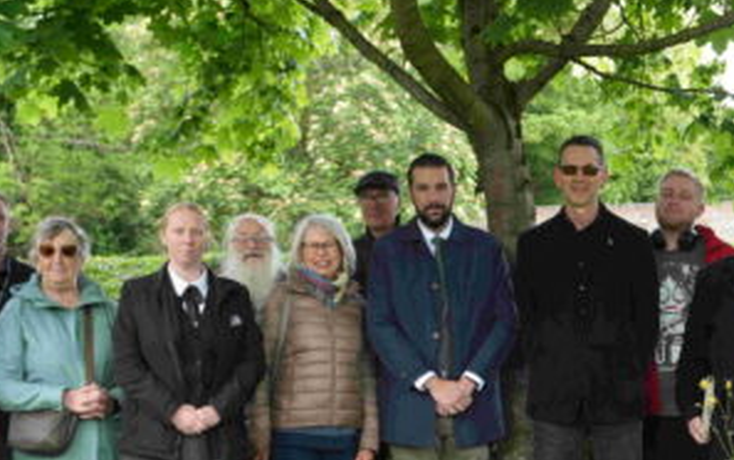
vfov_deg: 18.8
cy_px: 335
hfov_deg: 29.1
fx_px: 1383
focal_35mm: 69
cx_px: 573
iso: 320
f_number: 4
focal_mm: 21
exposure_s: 1/160
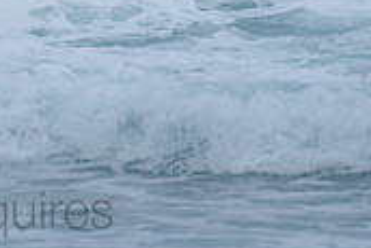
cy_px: -241
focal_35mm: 2064
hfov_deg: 1.0
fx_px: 21288
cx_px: -52
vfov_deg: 0.7
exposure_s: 1/1250
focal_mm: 500
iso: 400
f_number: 5.6
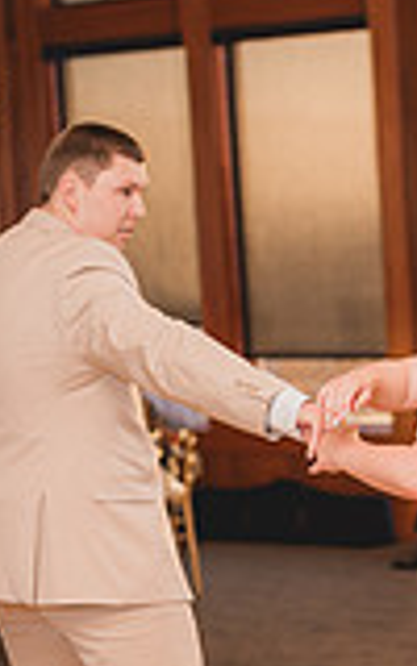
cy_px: 437
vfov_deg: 14.6
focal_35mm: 143
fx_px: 2600
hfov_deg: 9.0
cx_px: 609
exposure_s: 1/250
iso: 125
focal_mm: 50
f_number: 1.8
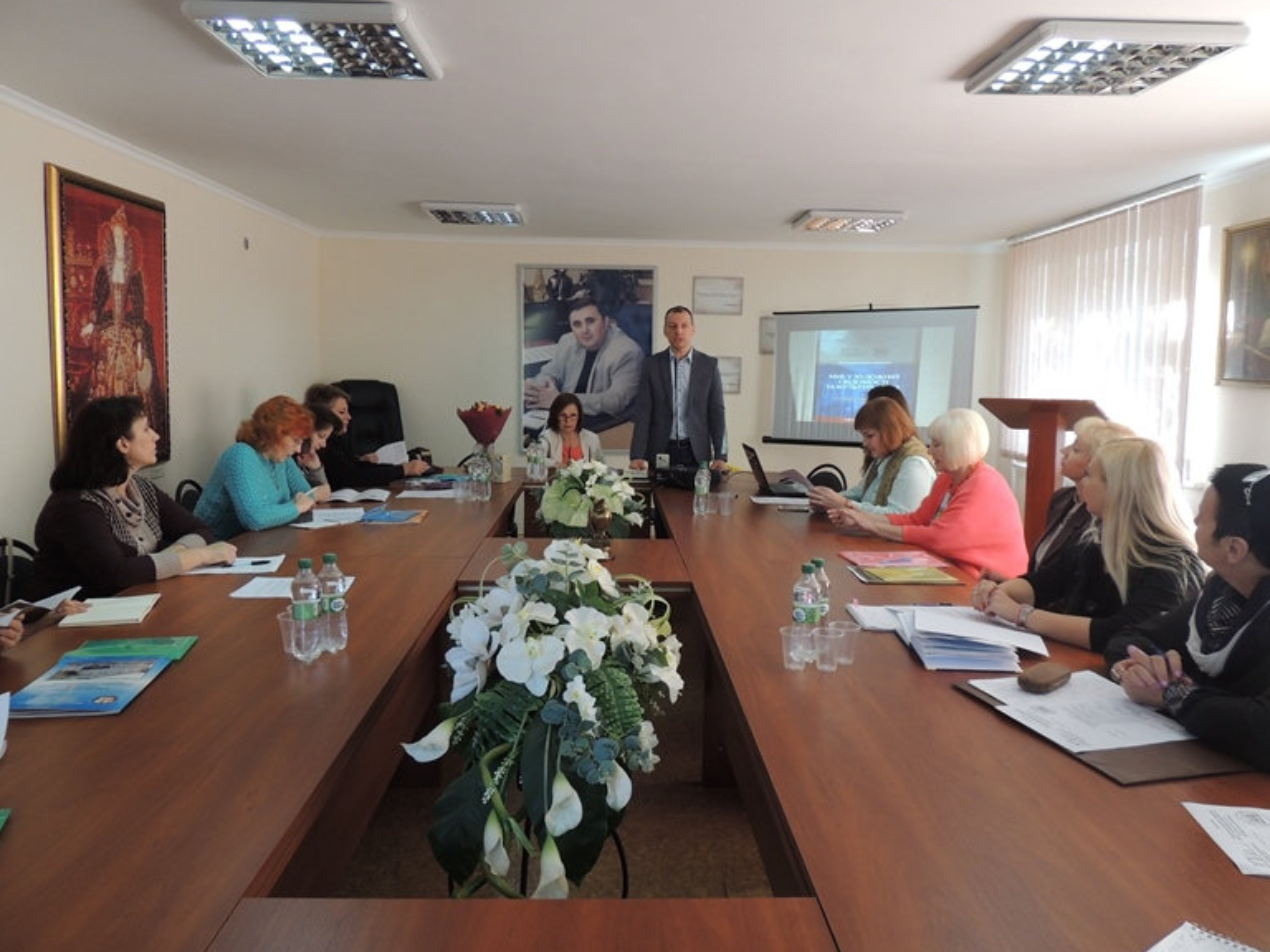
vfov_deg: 54.9
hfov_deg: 69.4
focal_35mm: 25
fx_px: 917
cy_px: 458
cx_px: 643
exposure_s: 1/30
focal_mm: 4.3
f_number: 3
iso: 180
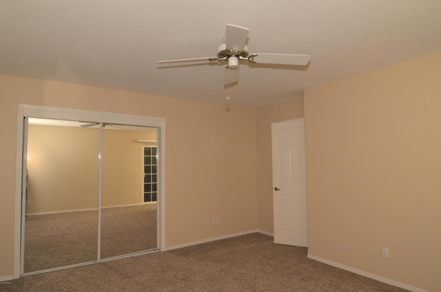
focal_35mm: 22
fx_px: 275
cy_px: 146
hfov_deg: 77.4
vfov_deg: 55.9
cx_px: 220
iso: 800
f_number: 4
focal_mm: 15
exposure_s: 1/60
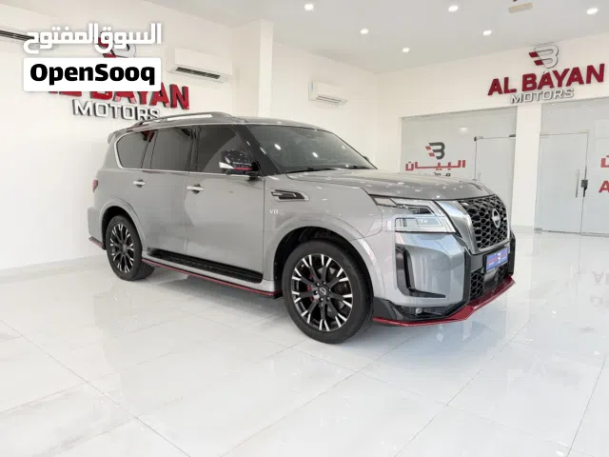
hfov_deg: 71.6
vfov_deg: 56.8
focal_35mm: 24
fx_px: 422
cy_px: 228
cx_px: 304
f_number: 1.78
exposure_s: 1/121
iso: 125
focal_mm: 6.76
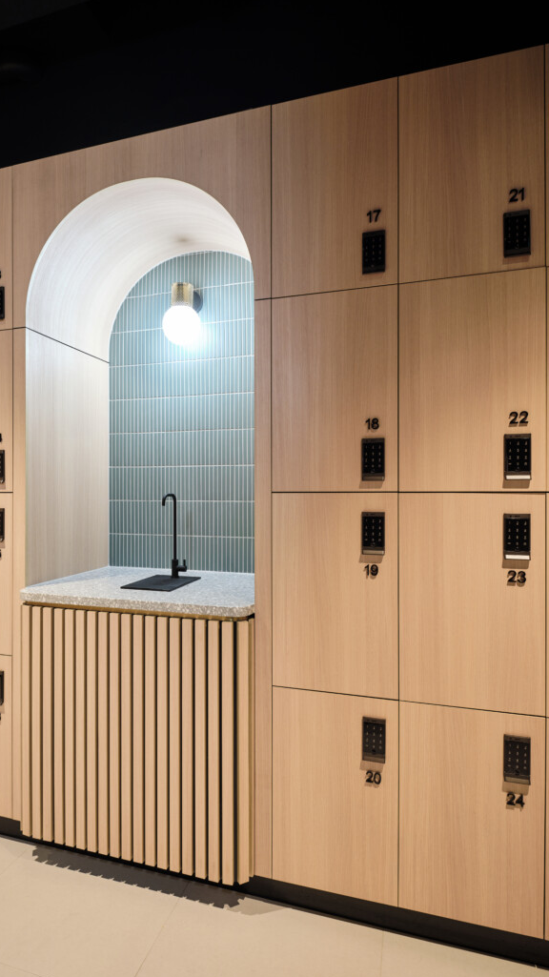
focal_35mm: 20
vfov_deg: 86.6
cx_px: 237
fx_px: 518
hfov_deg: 55.7
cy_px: 495
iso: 100
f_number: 11
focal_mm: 23
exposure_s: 1/2
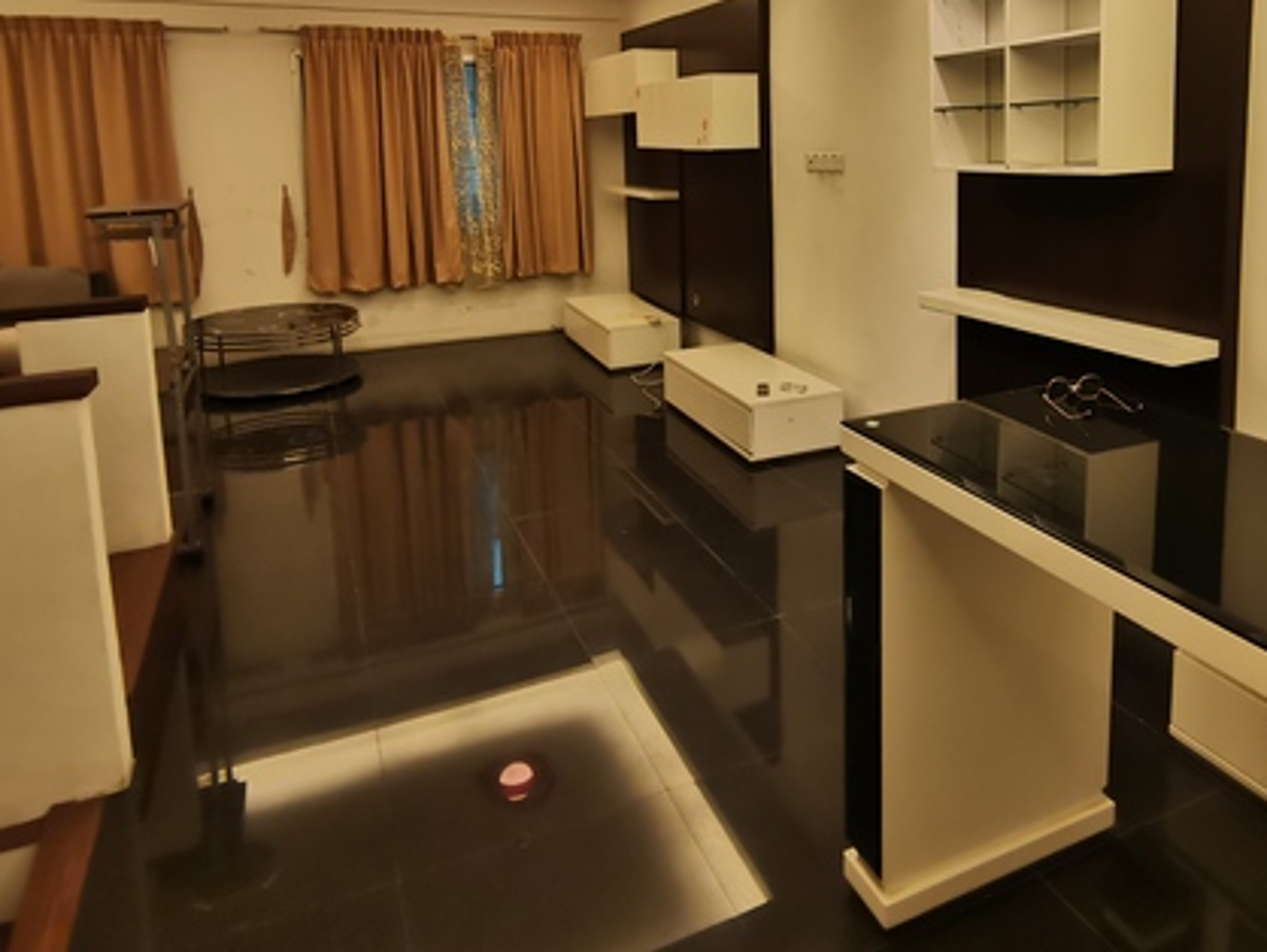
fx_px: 952
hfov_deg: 66.5
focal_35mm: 26
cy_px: 273
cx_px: 773
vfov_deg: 51.5
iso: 100
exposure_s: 1/50
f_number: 2.2
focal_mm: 2.23
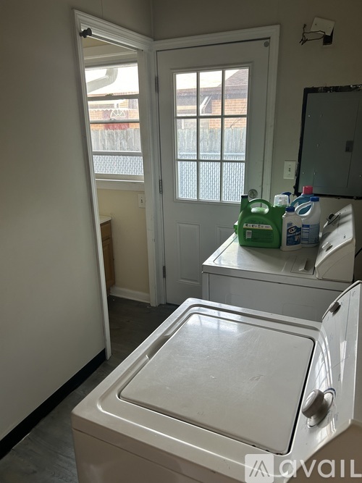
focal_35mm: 26
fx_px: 363
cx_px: 181
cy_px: 242
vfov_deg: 67.3
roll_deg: +1.1
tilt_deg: -18.3
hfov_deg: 53.0
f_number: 1.5
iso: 100
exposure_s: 1/120
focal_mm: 5.7
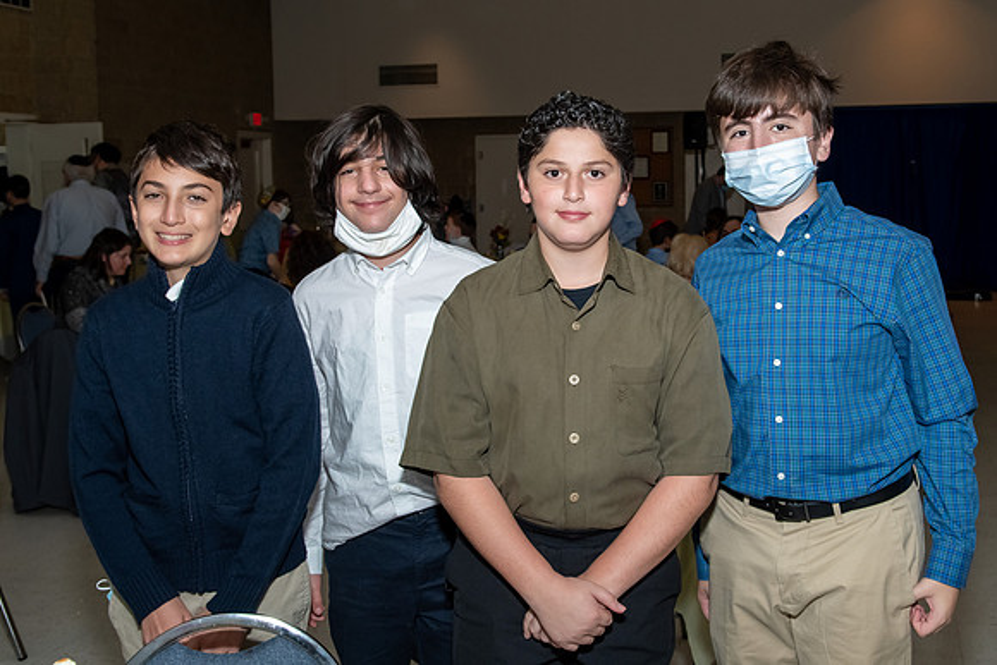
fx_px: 1164
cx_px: 567
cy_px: 289
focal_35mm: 42
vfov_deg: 31.9
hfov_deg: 46.3
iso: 500
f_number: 6.3
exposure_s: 1/250
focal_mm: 24
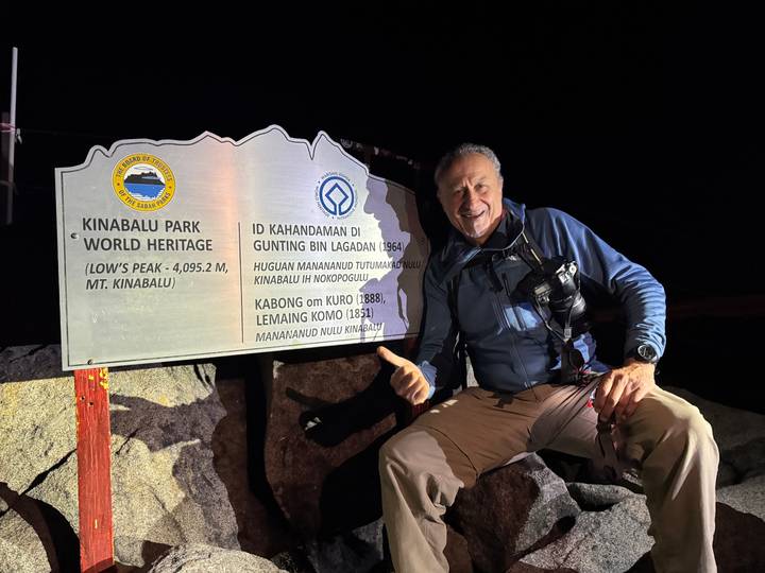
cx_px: 382
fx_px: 530
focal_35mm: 24
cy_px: 286
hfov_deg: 71.6
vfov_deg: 56.8
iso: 800
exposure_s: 1/44
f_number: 1.78
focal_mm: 6.76
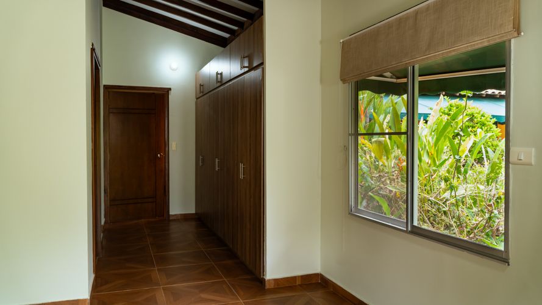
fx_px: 406
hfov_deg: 67.4
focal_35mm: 28
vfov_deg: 41.1
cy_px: 152
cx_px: 271
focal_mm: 18
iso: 400
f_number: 4.5
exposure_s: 1/60
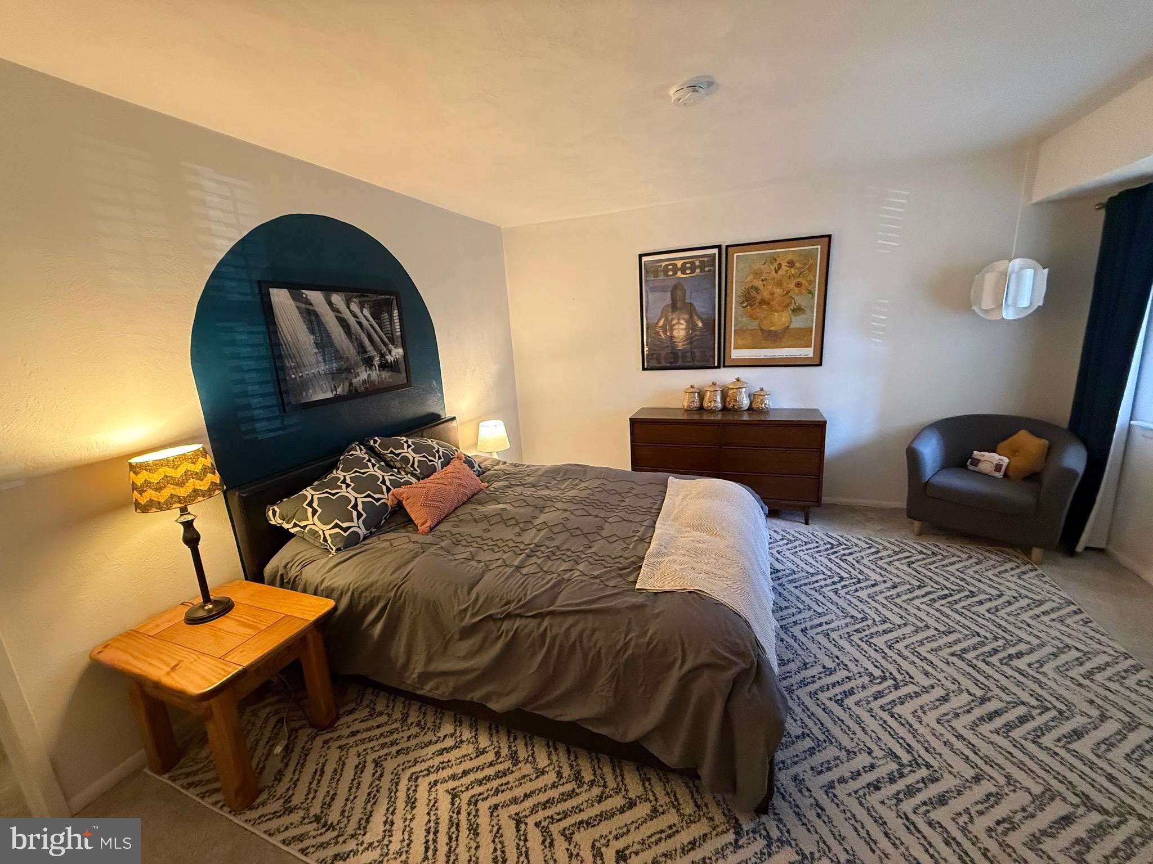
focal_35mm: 14
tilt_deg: -12.4
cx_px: 576
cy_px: 432
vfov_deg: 85.7
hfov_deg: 102.1
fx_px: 466
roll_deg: +3.0
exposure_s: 1/60
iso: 640
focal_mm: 2.22
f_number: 2.2
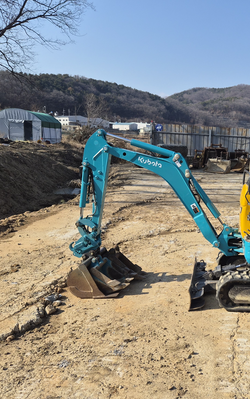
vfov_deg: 58.1
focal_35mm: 33
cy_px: 198
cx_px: 213
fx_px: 360
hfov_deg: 36.5
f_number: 1.8
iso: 80
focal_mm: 5.4
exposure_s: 1/4848
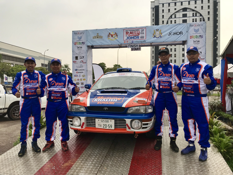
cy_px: 88
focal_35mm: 28
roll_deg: +0.3
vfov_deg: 49.7
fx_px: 188
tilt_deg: +0.3
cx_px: 116
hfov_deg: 63.4
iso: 20
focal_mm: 3.99
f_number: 1.8
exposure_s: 1/368
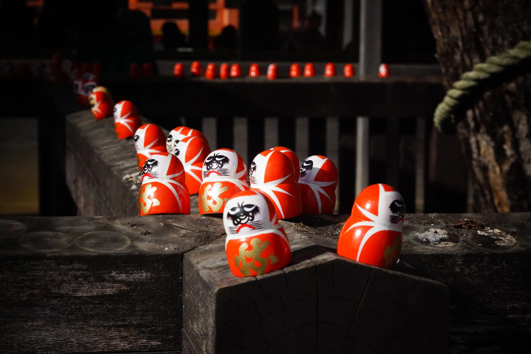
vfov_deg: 13.2
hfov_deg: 19.6
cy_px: 177
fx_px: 1534
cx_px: 266
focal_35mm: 104
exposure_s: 1/10000
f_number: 8
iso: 1000
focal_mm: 38.13
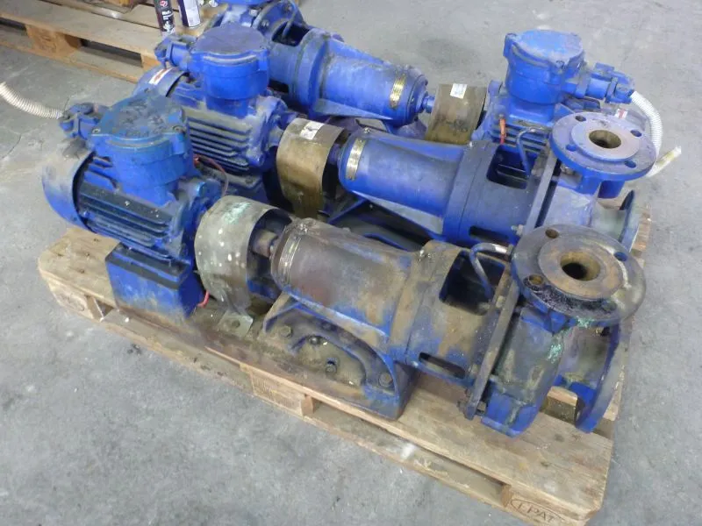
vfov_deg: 49.7
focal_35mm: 28
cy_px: 263
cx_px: 351
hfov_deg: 63.4
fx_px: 568
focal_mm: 4.9
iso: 400
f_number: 3.3
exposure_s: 1/4
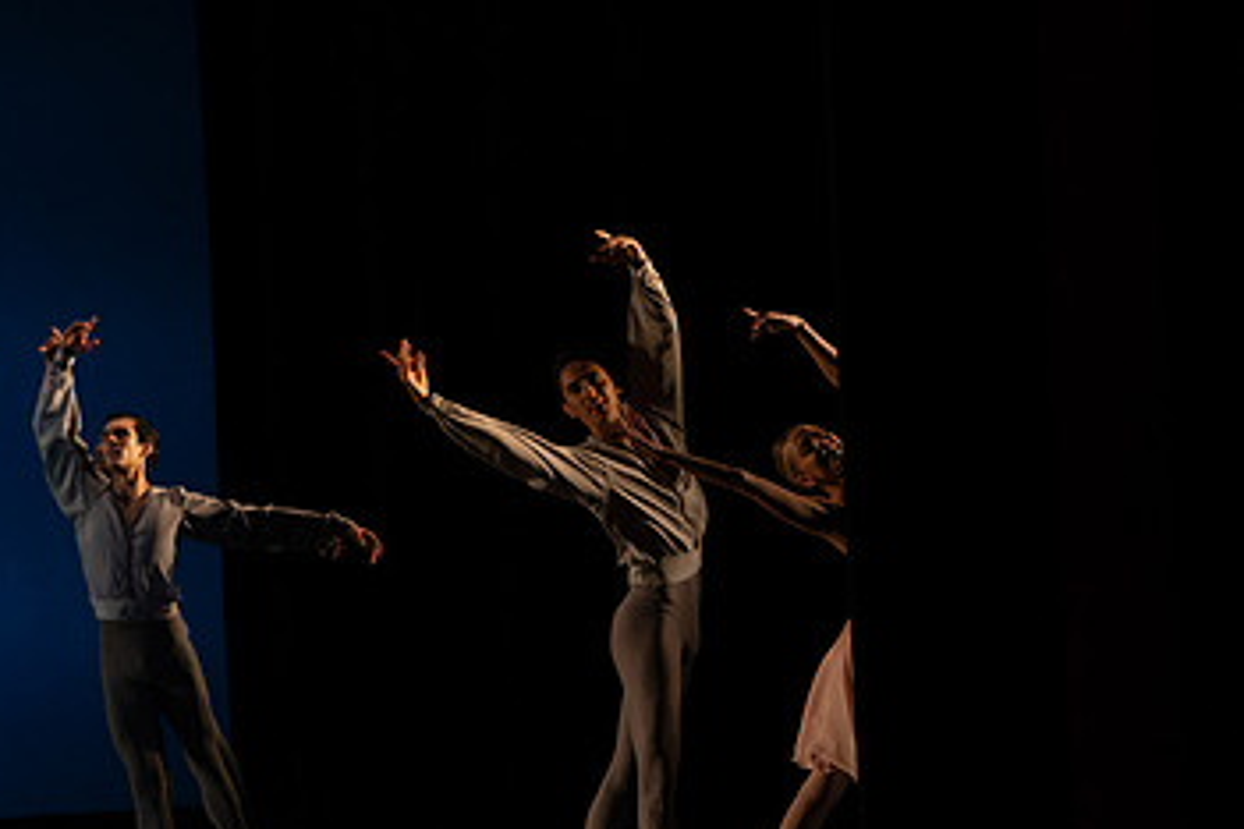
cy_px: 625
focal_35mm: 223
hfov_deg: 9.2
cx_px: 450
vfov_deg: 6.2
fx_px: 7705
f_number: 8
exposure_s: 1/500
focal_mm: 135
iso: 3200
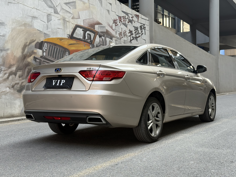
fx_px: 327
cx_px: 118
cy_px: 88
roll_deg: +1.1
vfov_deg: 30.3
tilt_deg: -0.9
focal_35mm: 48
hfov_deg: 39.7
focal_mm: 6.76
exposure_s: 1/121
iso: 64
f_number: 1.78
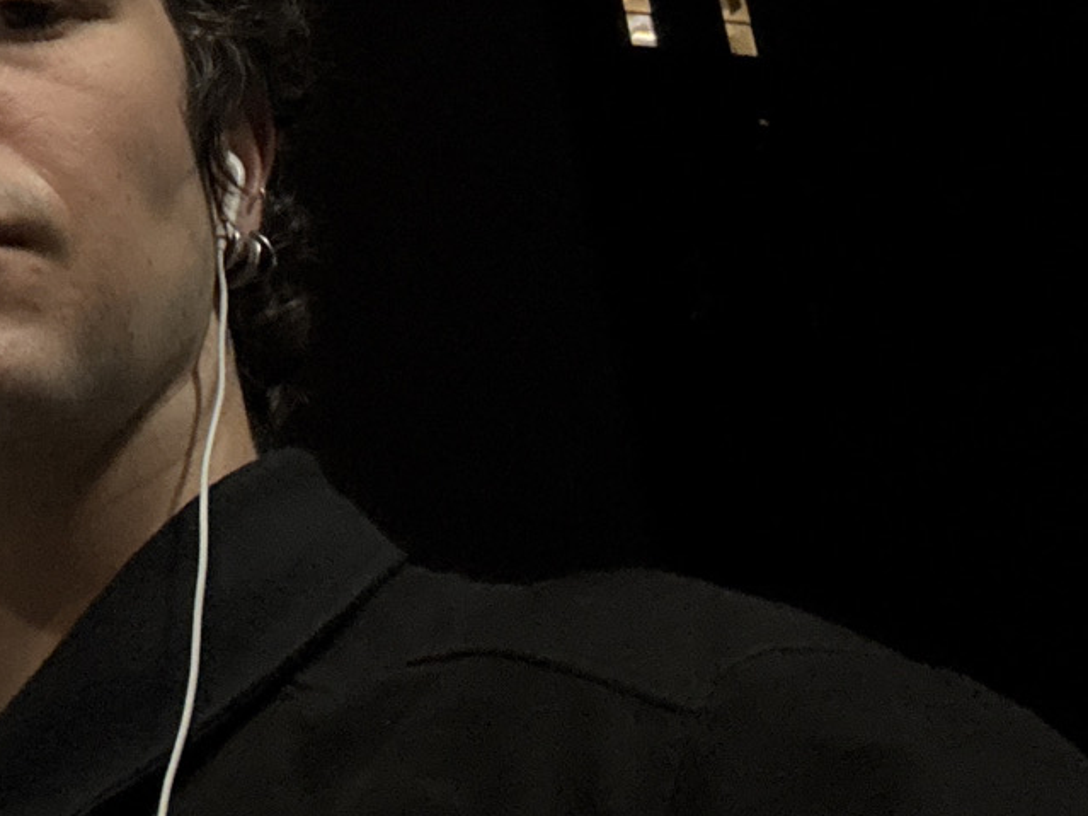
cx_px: -606
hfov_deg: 21.8
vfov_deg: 19.6
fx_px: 2263
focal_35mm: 72
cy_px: -60
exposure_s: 1/60
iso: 200
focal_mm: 2.69
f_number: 1.9
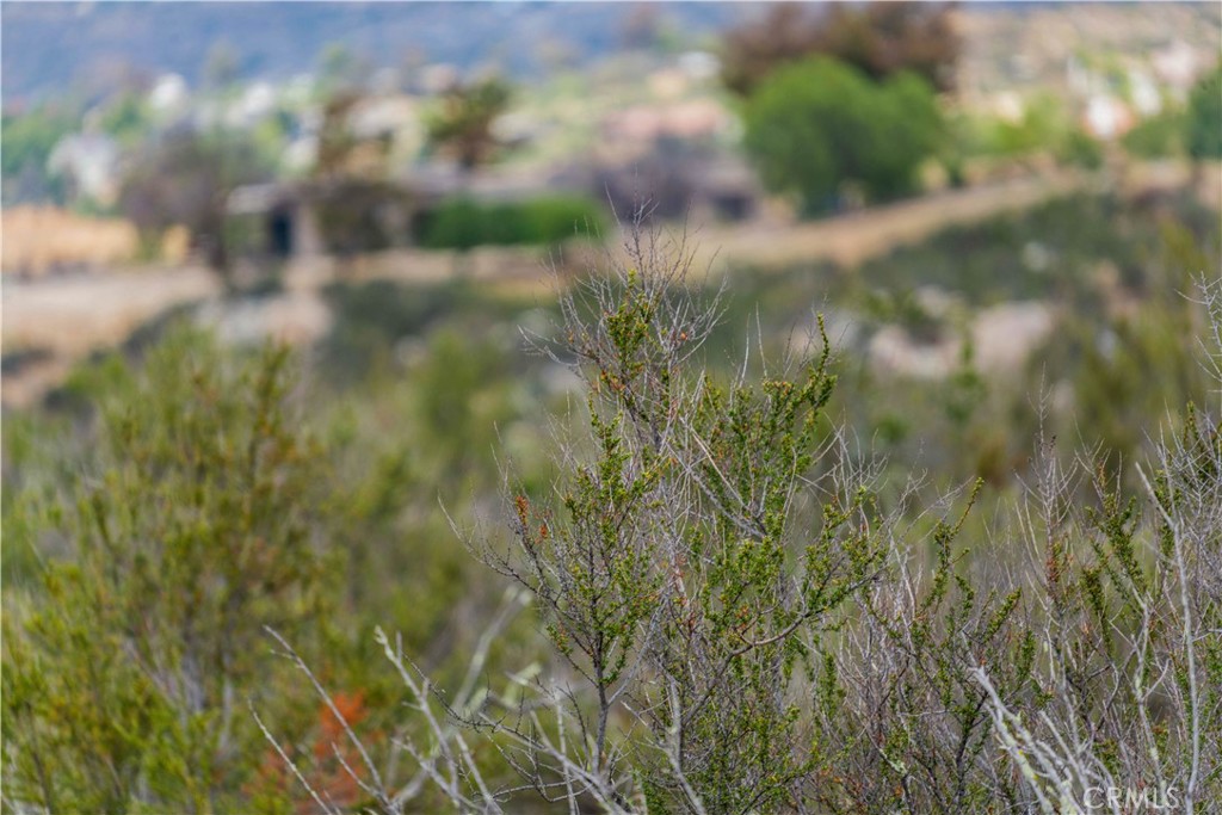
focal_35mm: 300
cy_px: 408
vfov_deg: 4.6
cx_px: 611
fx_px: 10184
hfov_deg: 6.9
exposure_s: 1/320
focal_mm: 300
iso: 320
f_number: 7.1
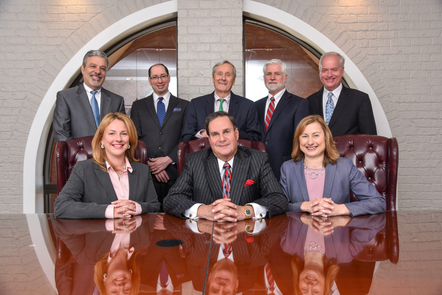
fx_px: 368
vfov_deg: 43.6
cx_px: 221
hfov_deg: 61.9
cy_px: 148
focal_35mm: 30
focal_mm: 30
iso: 250
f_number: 5.6
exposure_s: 1/80
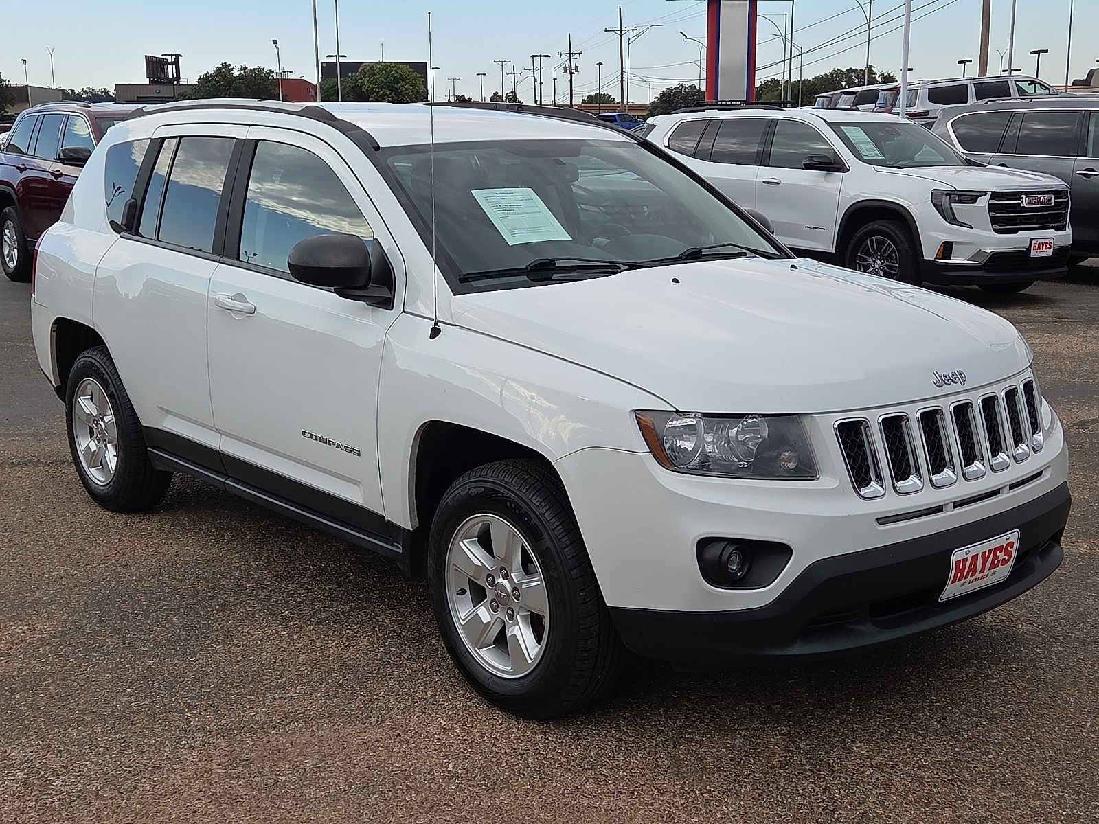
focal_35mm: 42
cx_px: 550
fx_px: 1333
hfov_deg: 44.8
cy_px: 412
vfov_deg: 34.3
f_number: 1.8
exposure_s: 1/2500
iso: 76
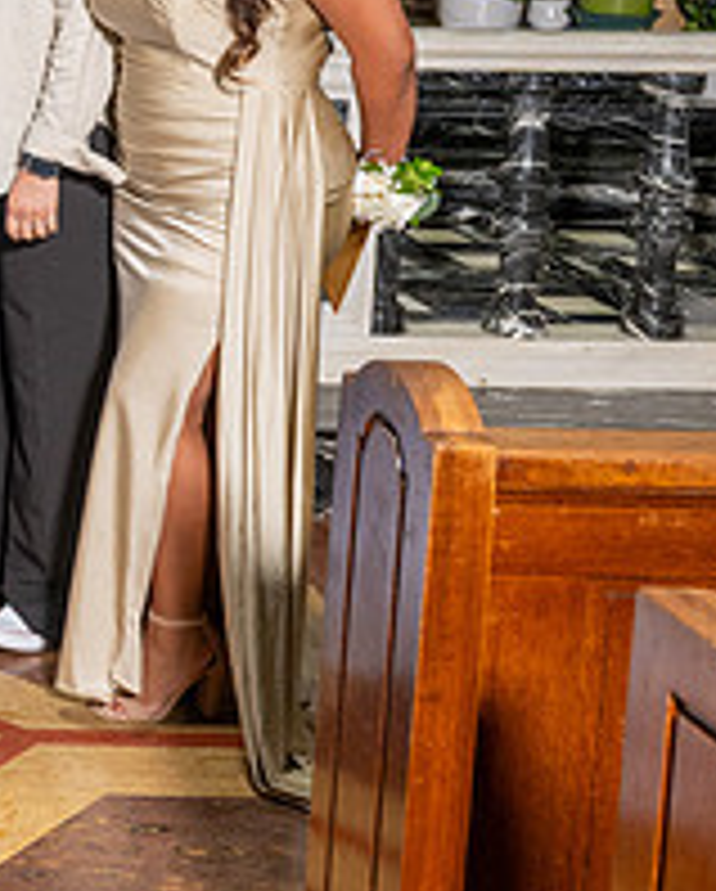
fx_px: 1982
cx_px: -554
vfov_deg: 24.4
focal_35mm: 75
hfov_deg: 17.0
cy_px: 31
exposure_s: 1/200
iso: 800
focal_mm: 24
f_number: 4
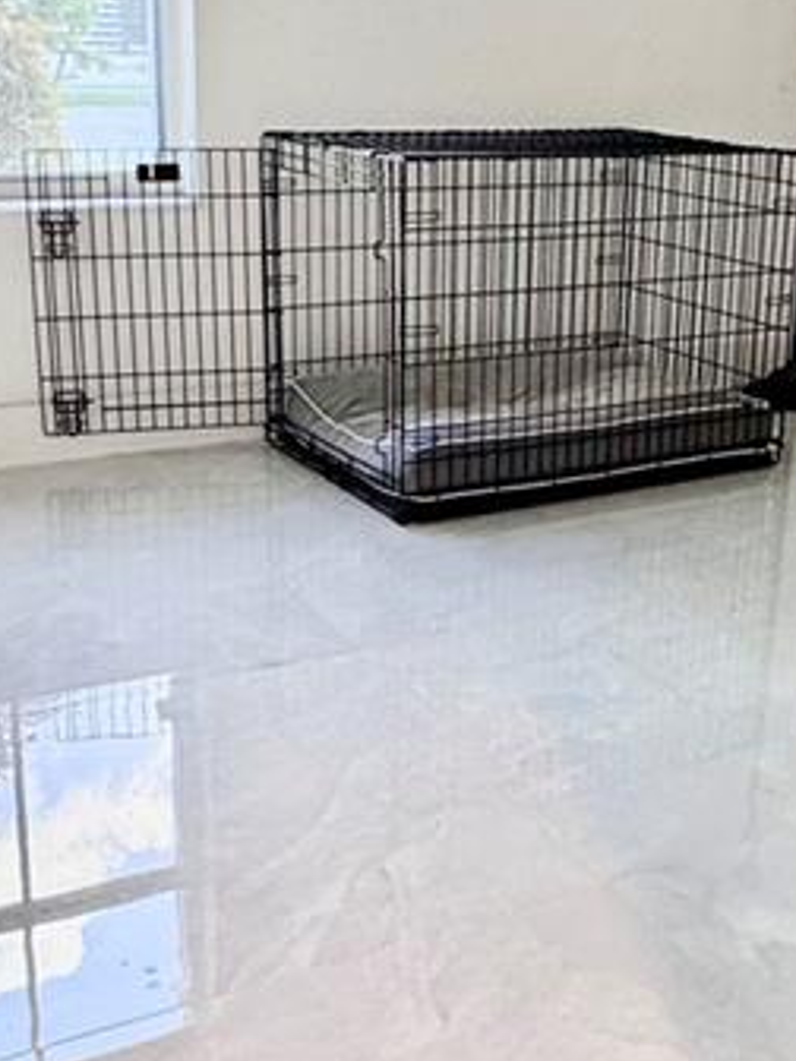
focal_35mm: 50
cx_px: 543
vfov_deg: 38.1
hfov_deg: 28.9
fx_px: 1533
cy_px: 461
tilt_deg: -16.4
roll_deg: -1.8
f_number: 2.2
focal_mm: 2.22
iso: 250
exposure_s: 1/60
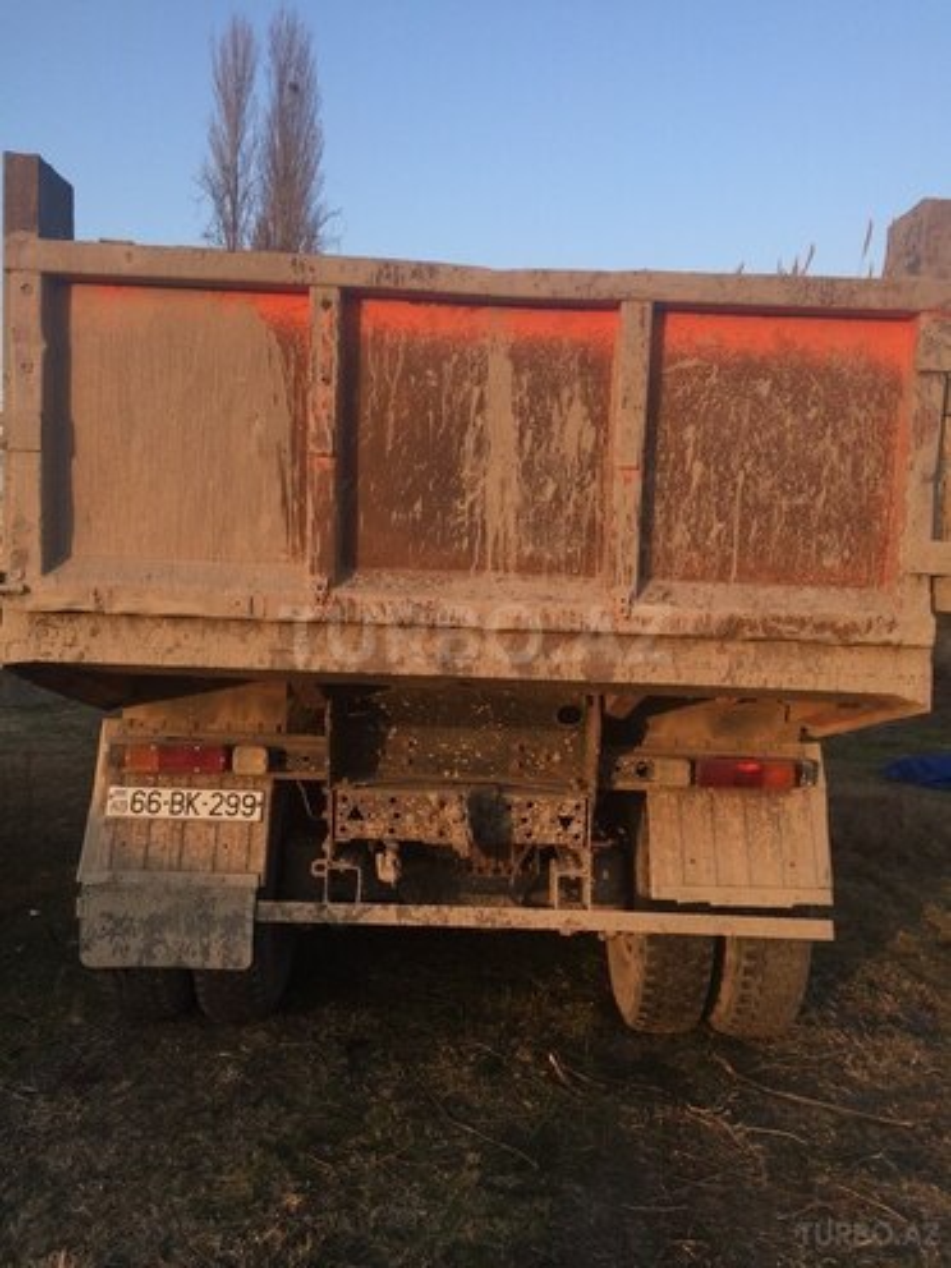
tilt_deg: -2.3
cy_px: 634
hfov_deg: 48.2
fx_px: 1062
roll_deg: -1.5
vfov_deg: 61.7
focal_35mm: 29
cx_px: 476
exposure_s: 1/366
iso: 32
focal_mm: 4.15
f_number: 2.2
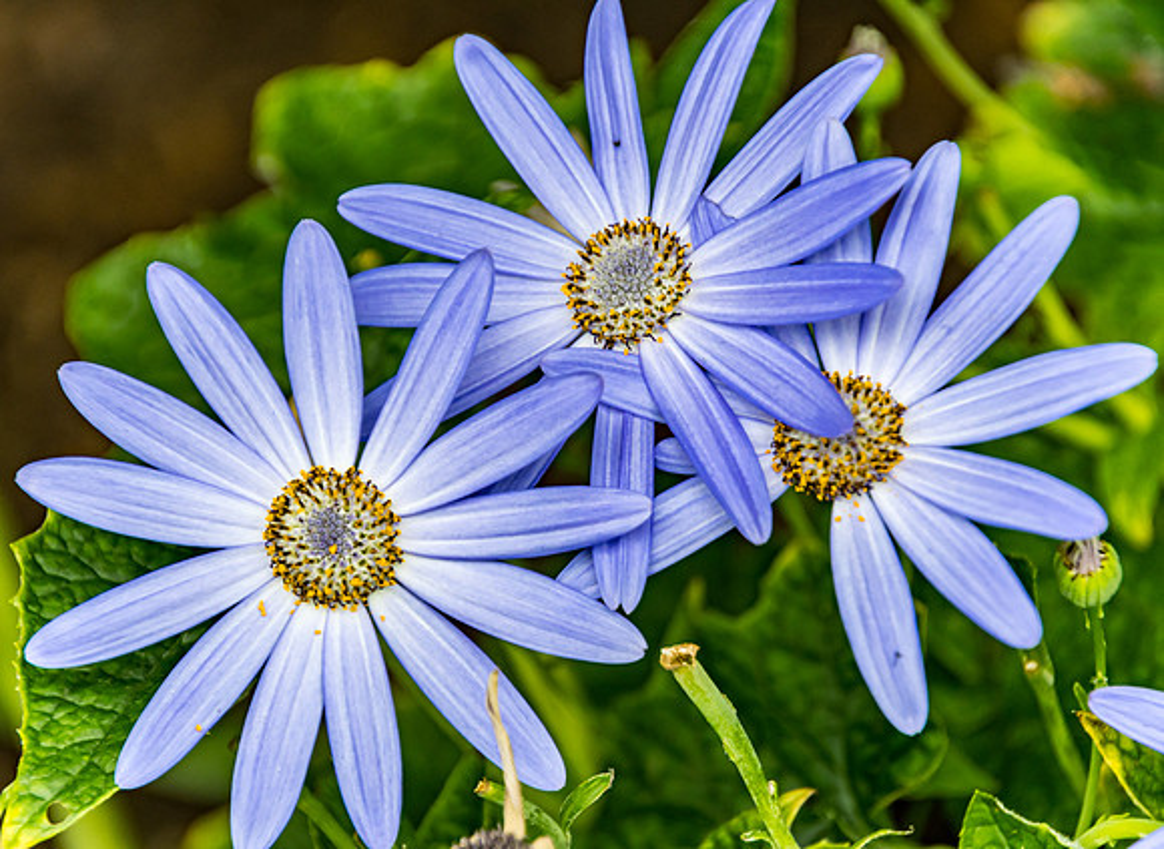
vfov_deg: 3.4
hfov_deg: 4.6
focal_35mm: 431
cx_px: 557
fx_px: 14336
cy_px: 424
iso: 400
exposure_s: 1/320
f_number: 6.3
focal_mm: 270
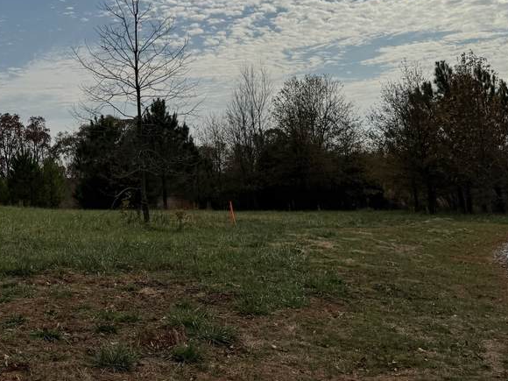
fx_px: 778
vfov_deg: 26.8
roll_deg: +1.8
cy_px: 60
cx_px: 86
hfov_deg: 34.8
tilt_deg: +16.6
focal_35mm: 53
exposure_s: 1/15152
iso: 50
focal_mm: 6.76
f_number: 1.78
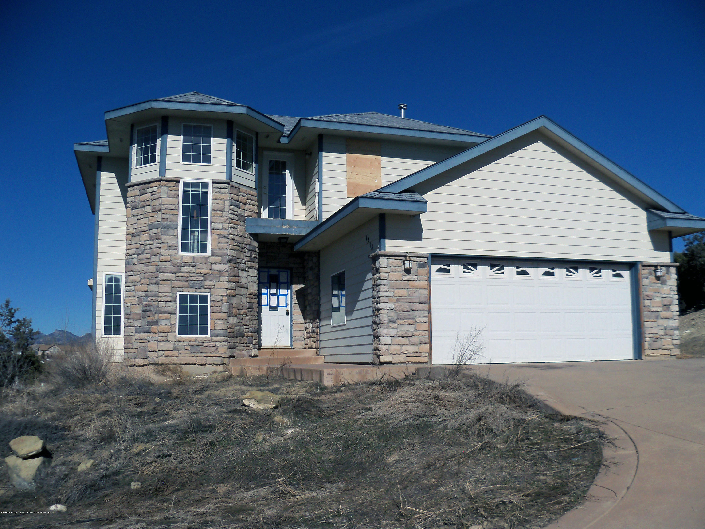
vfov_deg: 40.7
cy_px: 264
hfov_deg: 52.6
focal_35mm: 35
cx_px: 352
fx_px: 713
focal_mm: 6.2
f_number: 6.2
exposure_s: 1/800
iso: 64
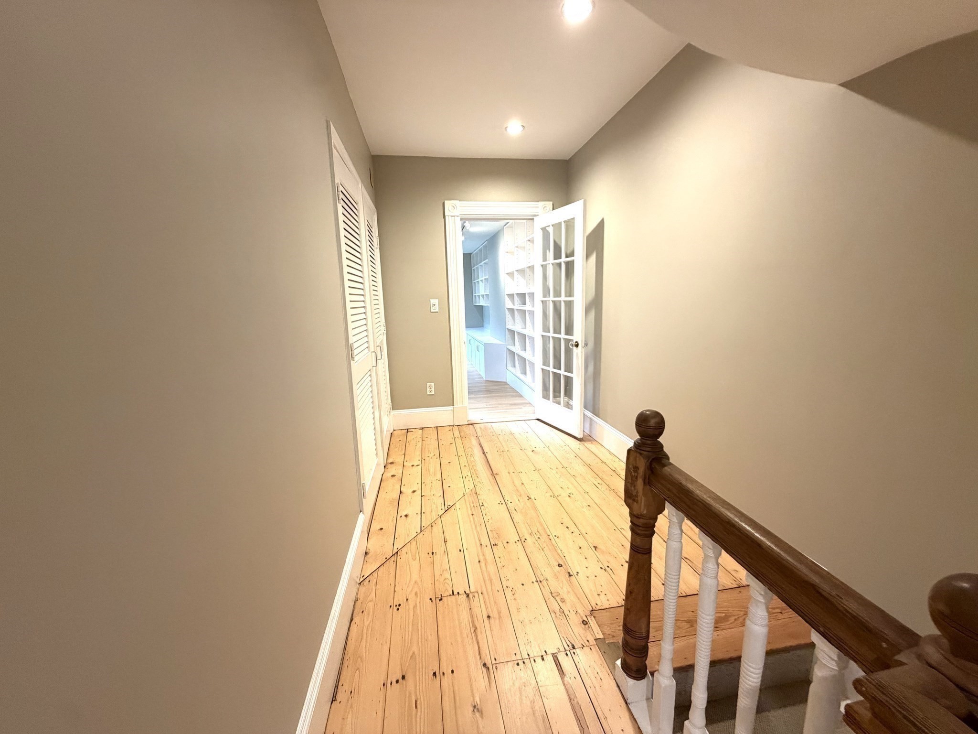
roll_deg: +1.4
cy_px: 367
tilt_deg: -9.7
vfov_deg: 85.7
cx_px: 489
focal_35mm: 14
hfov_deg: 102.1
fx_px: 396
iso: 320
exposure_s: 1/60
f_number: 2.2
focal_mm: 2.22
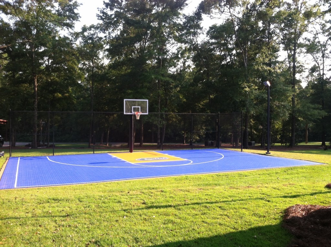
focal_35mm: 35
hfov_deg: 52.7
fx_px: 334
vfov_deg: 40.6
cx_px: 166
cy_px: 124
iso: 80
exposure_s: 1/207
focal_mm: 3.85
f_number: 2.8
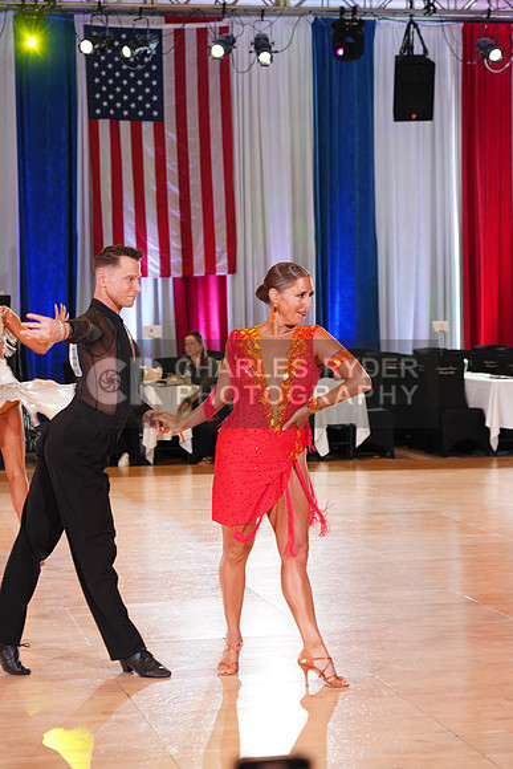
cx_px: 256
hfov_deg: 17.3
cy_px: 384
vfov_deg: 25.7
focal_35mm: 79
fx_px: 1687
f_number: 5
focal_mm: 79
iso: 1600
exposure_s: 1/160
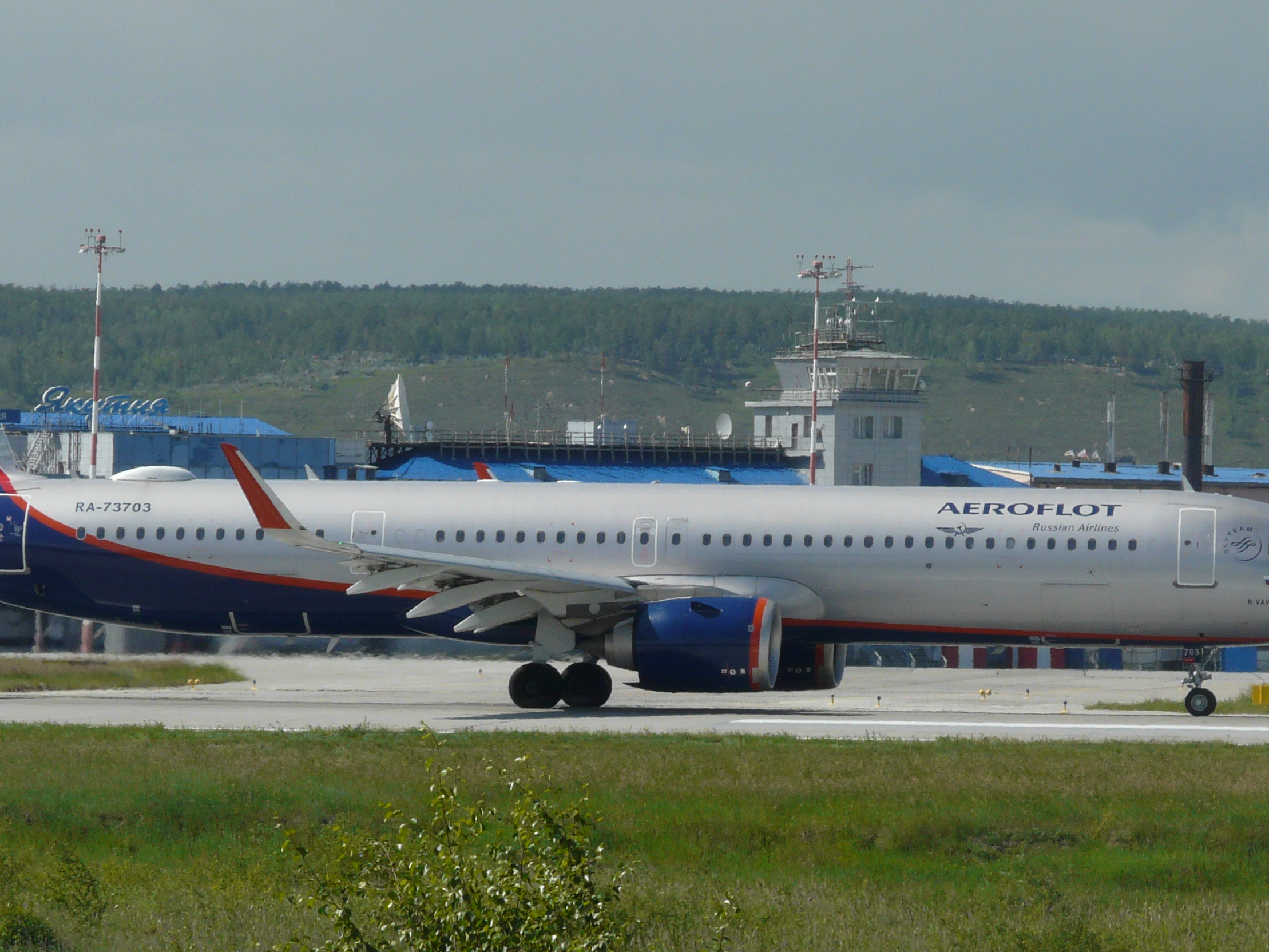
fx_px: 13162
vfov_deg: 4.1
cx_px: 595
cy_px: 568
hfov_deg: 5.5
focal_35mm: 359
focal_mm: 40
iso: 100
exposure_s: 1/500
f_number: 6.3
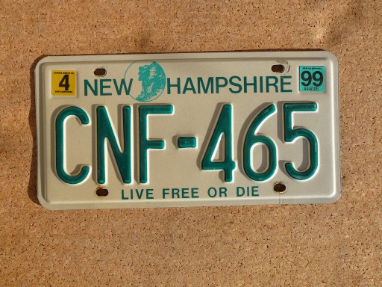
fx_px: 452
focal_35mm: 41
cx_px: 191
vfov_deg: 35.1
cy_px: 144
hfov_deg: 45.8
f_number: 3.1
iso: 80
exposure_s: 1/500
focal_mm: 6.1
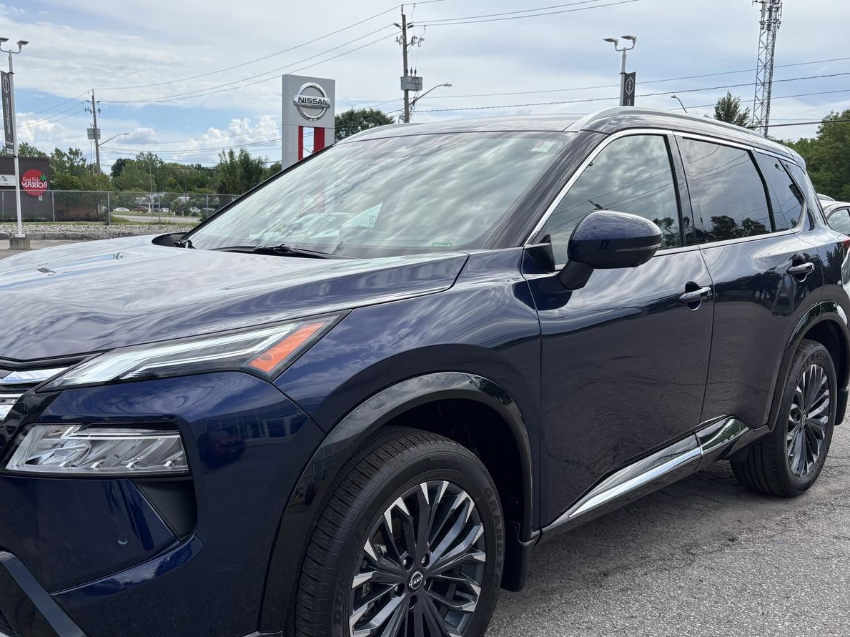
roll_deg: -0.3
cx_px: 326
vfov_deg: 40.6
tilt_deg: -8.8
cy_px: 348
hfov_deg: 52.2
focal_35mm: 35
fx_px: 859
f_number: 1.6
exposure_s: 1/3311
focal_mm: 5.96
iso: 50
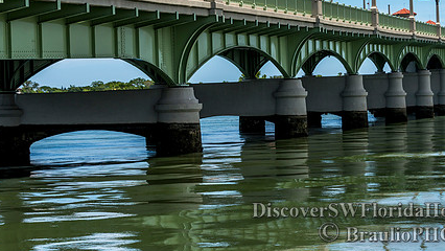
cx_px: 247
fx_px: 1145
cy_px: 63
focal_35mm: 97
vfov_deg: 12.5
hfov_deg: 22.0
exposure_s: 1/1000
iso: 200
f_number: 7.1
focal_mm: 68
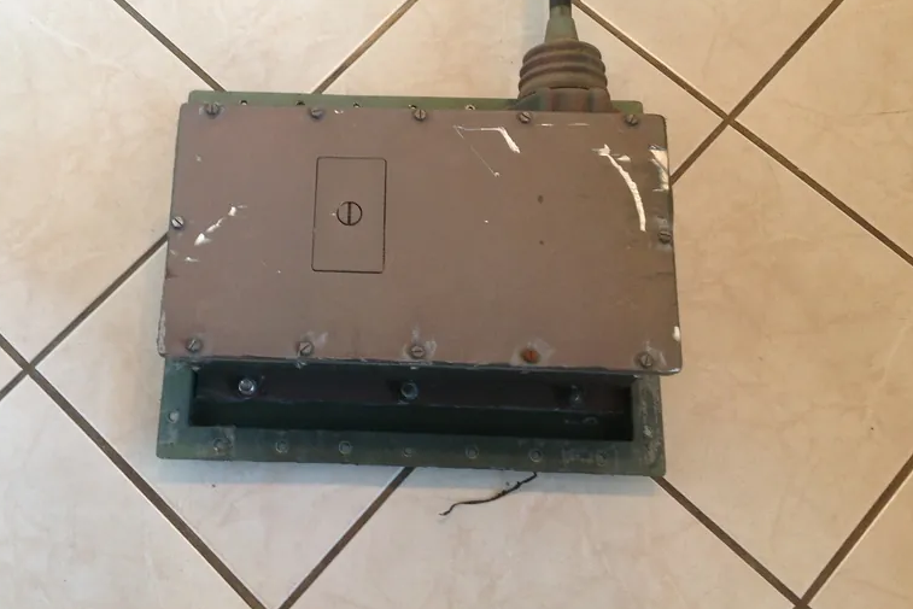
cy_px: 188
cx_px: 353
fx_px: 1217
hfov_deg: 40.9
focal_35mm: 48
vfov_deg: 27.9
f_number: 2.4
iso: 80
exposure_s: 1/15
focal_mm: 4.28
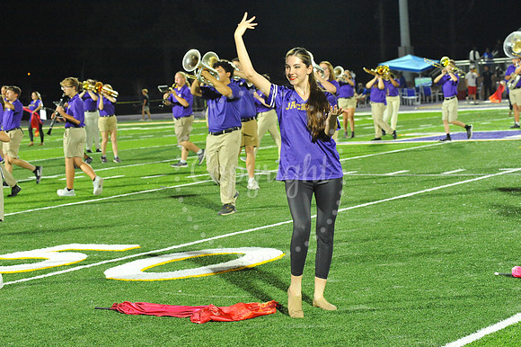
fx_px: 1331
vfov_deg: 14.8
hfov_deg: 22.2
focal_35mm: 92
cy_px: 174
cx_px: 260
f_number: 5.6
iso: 5000
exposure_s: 1/250
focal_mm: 92
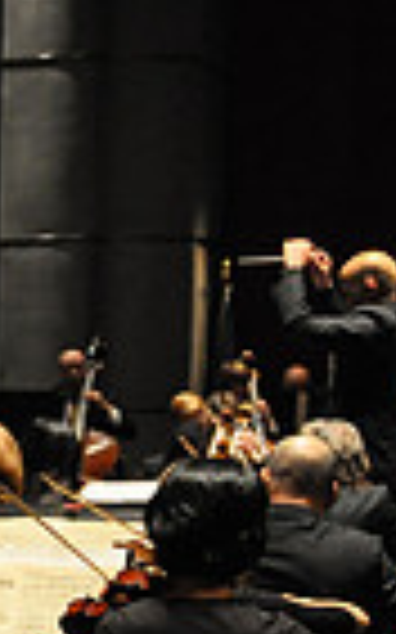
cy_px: 699
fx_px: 2610
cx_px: -760
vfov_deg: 13.6
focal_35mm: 151
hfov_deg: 7.7
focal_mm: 24
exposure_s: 1/250
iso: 1600
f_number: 2.8
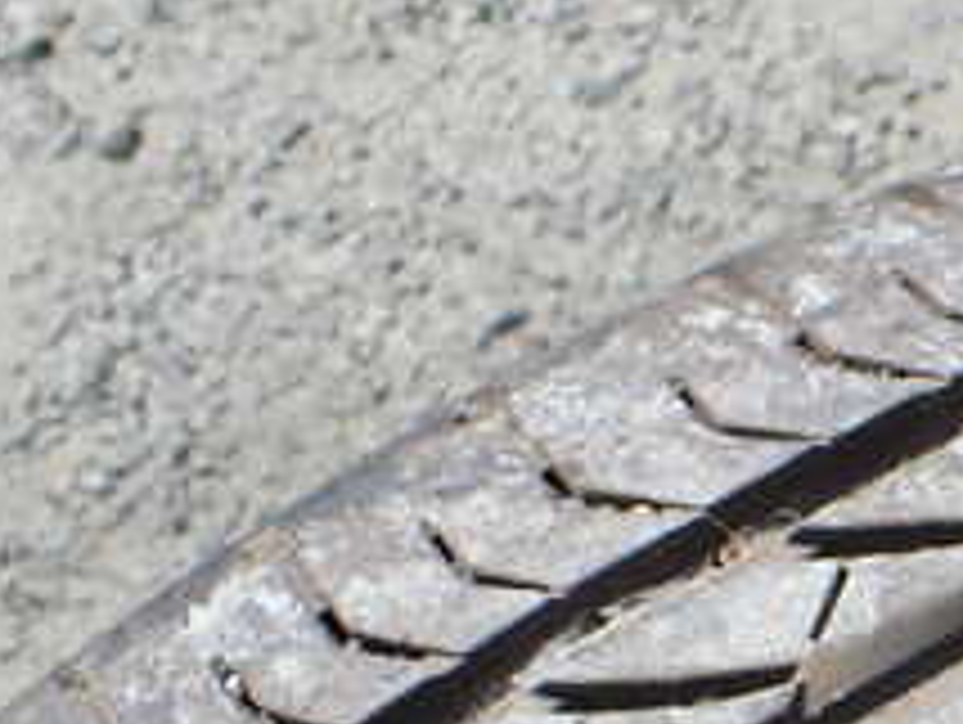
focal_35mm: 84
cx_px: 1323
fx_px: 2339
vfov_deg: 17.1
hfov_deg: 20.7
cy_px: 782
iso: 100
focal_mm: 5.4
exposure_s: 1/640
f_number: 3.2
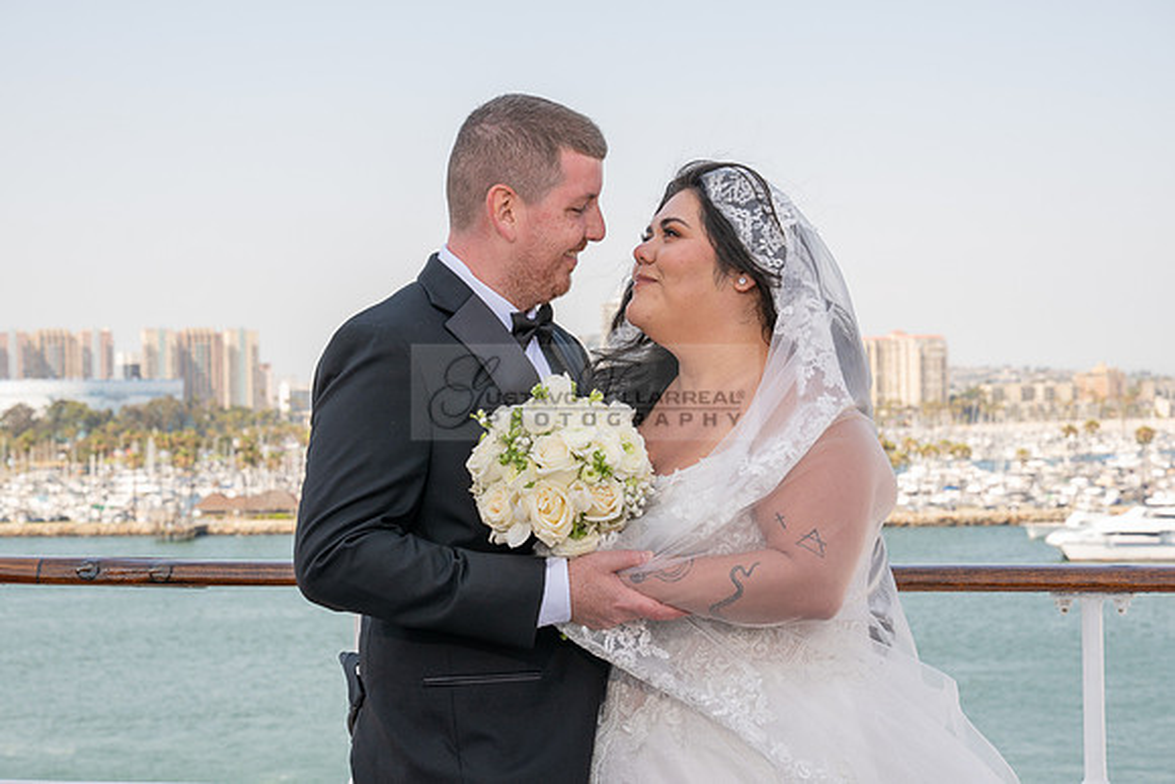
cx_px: 588
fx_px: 2285
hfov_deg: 28.8
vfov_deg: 19.5
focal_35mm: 70
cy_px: 392
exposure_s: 1/200
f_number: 9
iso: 200
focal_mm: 70
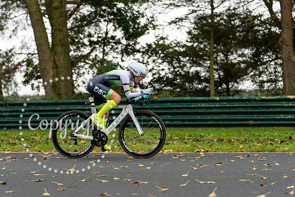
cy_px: 111
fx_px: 911
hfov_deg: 18.4
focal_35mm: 111
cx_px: 144
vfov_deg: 12.3
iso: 500
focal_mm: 97
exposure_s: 1/1250
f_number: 2.8
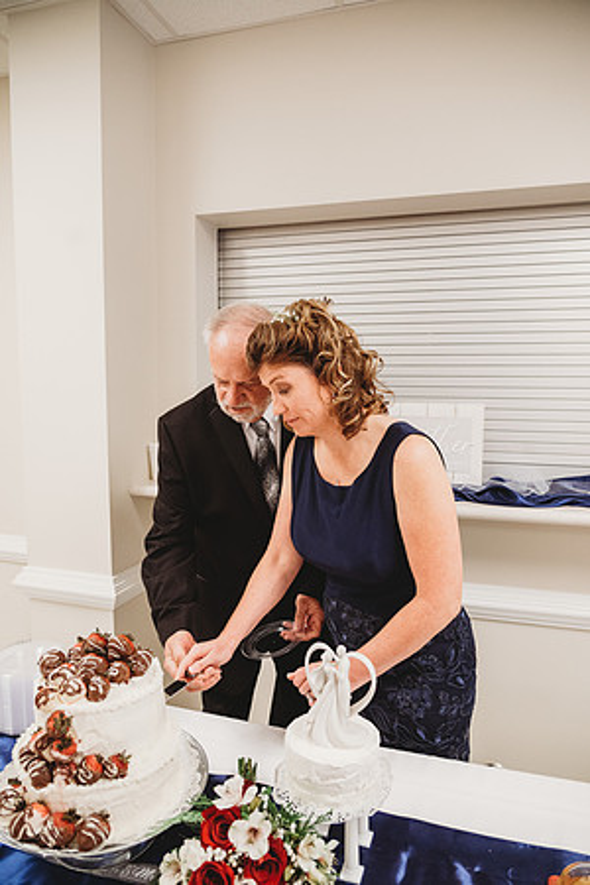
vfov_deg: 73.7
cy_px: 442
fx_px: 590
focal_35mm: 24
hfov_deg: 53.1
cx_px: 295
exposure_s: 1/200
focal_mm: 24
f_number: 4
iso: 4000
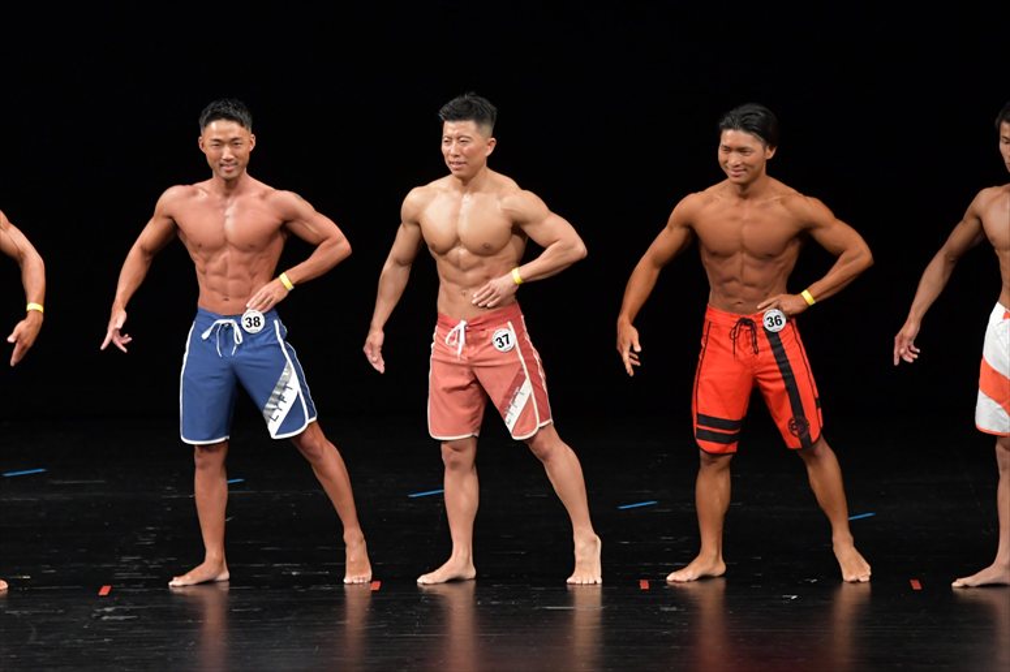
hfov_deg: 8.1
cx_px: 505
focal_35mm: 255
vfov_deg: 5.4
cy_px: 336
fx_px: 7151
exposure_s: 1/400
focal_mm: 170
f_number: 5.6
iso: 3200
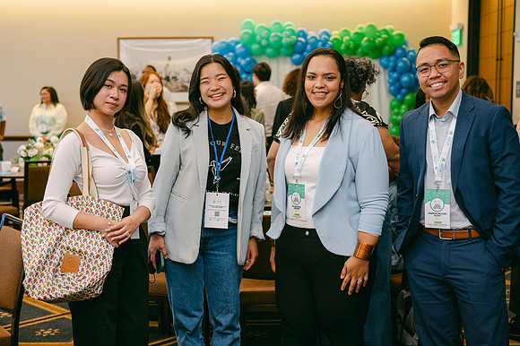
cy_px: 173
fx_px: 722
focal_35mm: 50
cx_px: 260
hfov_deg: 39.6
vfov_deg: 27.0
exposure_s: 1/125
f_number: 3.2
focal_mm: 50
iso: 500
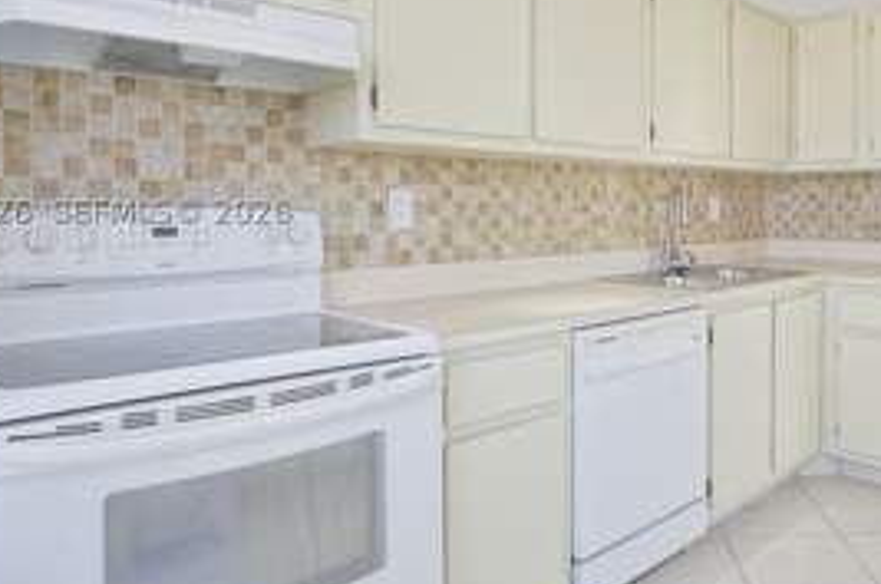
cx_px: 637
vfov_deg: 47.2
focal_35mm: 27
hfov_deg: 64.3
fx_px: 660
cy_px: 210
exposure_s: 1/30
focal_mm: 10
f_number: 8
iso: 250
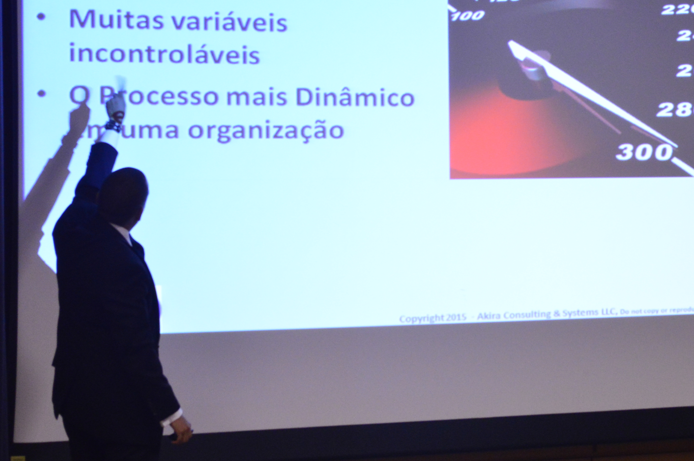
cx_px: 408
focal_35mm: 139
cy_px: 236
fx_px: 2674
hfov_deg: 14.8
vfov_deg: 9.9
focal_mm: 55
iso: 1600
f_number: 8
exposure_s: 1/20
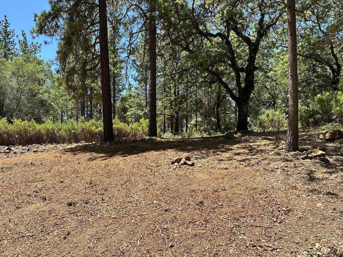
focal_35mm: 24
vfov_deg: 56.8
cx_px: 172
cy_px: 128
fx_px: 238
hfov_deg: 71.6
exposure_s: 1/1949
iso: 80
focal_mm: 6.86
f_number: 1.78
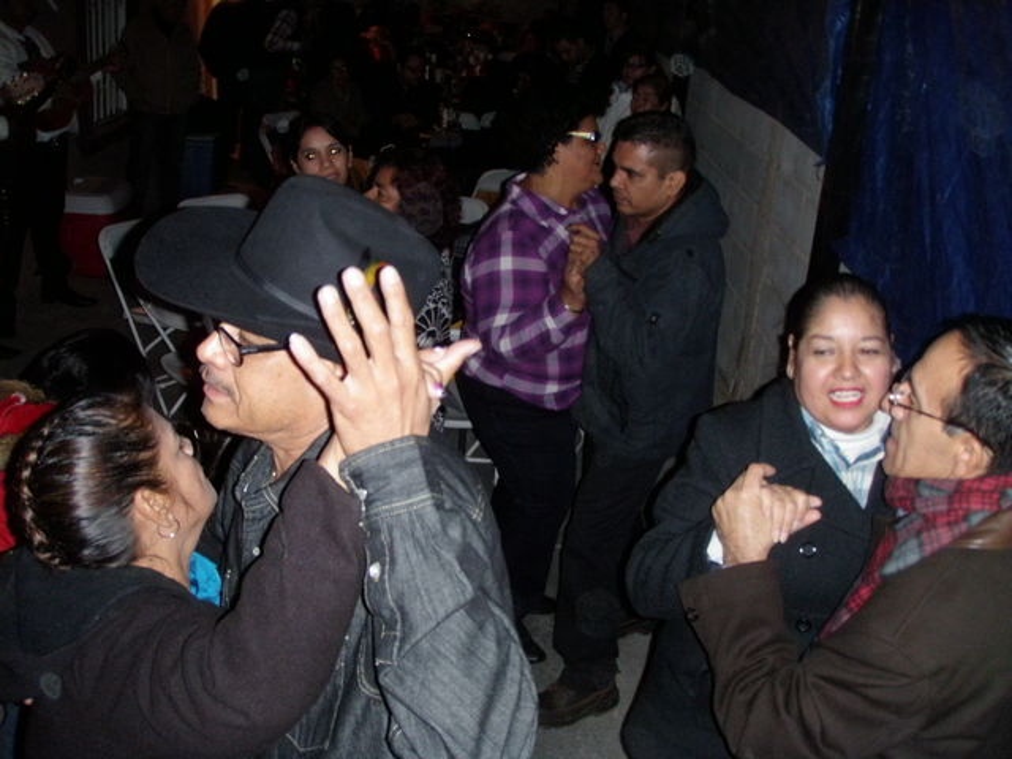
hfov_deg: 49.0
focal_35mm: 38
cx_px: 506
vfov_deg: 37.7
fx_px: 1111
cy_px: 380
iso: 250
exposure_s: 1/30
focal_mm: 6.7
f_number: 3.5
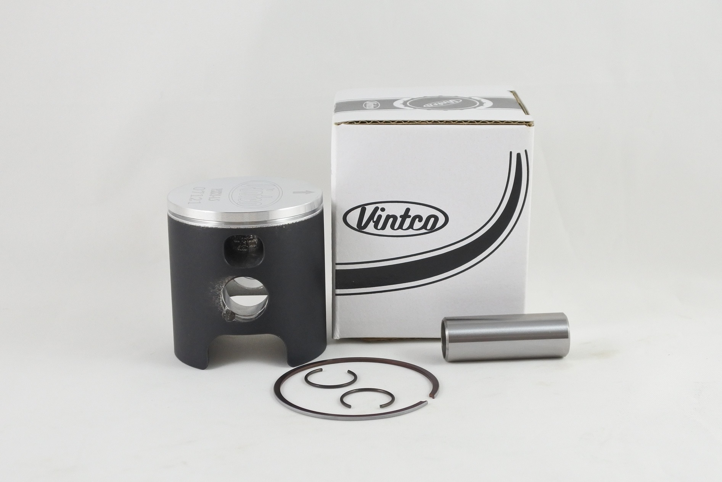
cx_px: 361
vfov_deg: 29.2
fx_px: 922
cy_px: 241
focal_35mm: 46
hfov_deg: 42.7
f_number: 4.5
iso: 560
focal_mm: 17.2
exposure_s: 1/125
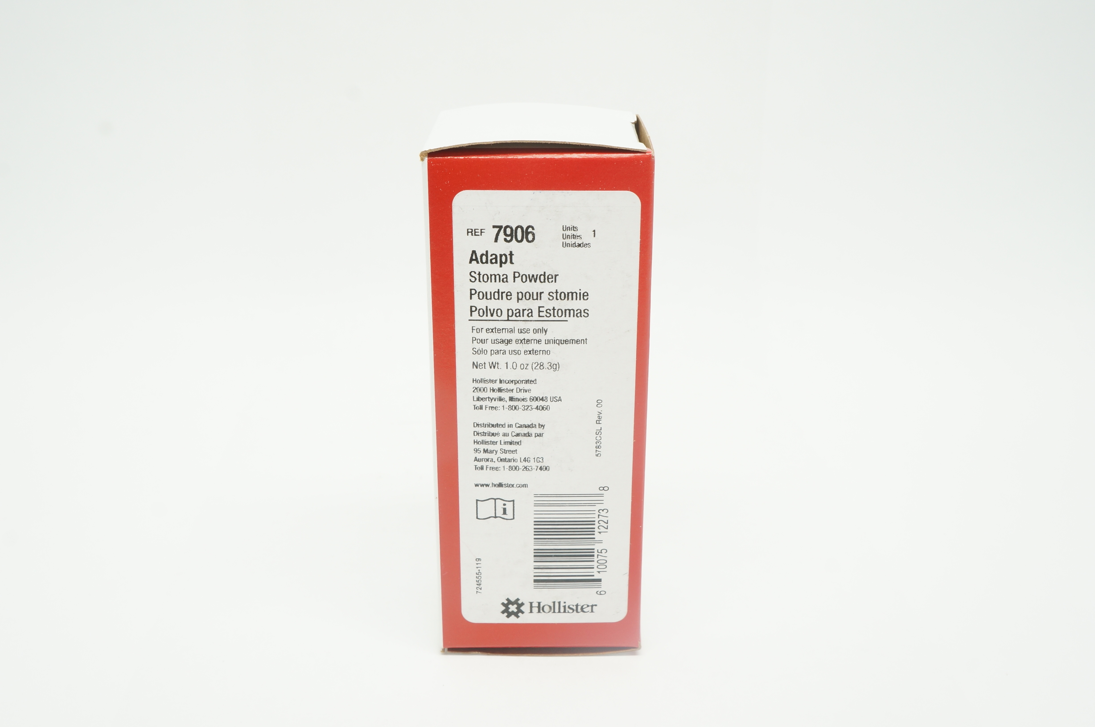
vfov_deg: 34.1
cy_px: 364
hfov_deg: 49.6
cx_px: 548
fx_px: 1185
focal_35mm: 39
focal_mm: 26
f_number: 11
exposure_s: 1/15
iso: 400
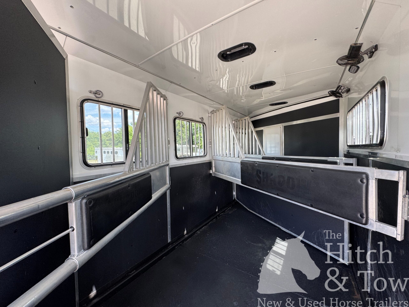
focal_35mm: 14
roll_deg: +1.1
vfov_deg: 85.7
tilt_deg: -2.0
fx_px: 165
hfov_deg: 102.1
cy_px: 154
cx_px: 204
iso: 80
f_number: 2.2
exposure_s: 1/99
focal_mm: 2.22
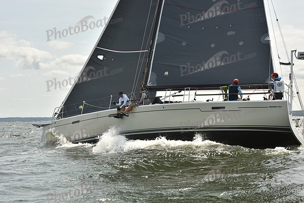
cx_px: 151
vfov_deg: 18.7
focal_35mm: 73
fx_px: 617
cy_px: 98
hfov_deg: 27.7
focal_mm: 70
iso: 250
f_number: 8
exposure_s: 1/800
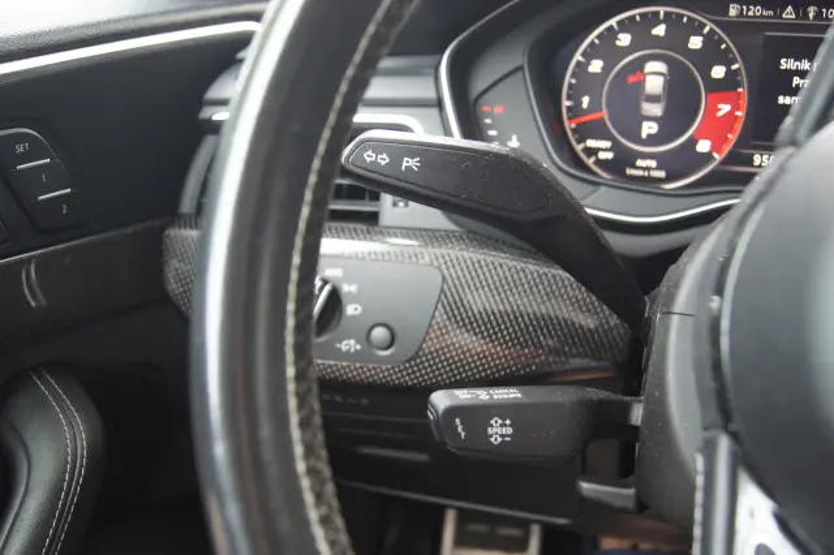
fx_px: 834
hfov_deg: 53.2
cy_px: 278
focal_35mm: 36
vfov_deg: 36.8
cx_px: 417
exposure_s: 1/40
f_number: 4
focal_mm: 24
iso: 500
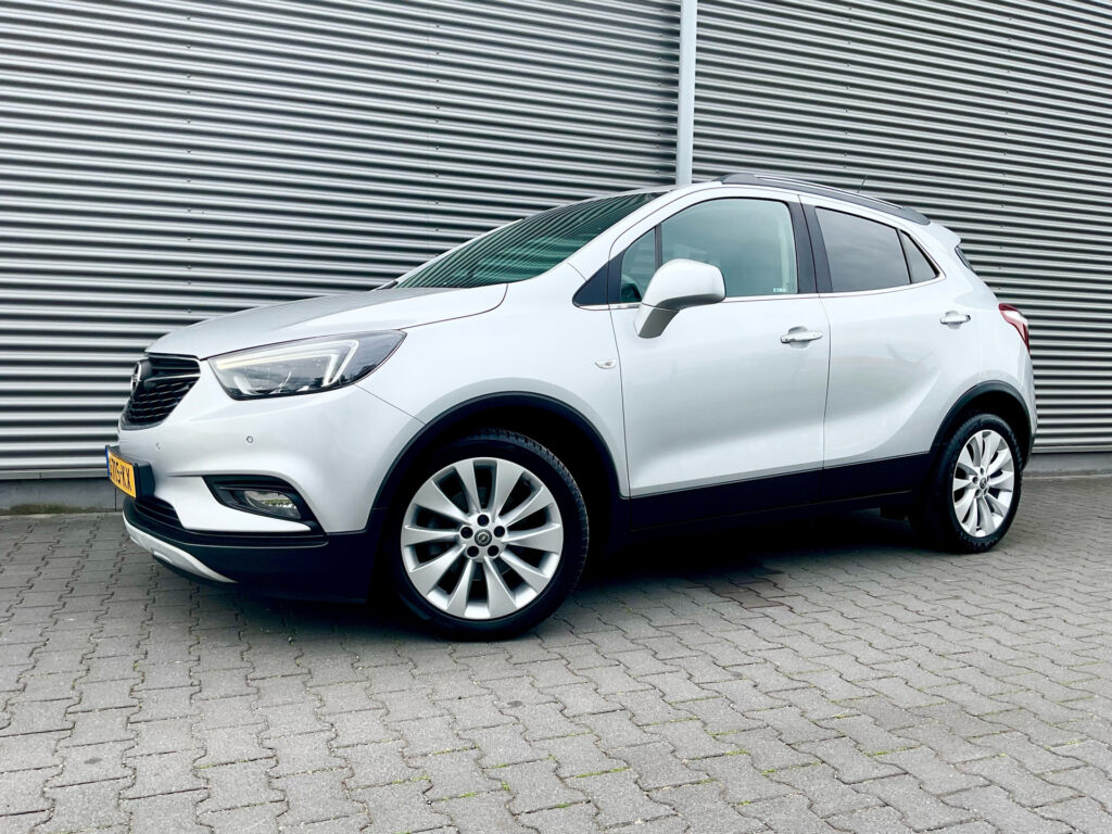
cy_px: 417
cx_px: 556
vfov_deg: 48.2
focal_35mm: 29
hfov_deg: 61.7
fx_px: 932
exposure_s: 1/674
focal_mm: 3
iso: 16
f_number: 1.8
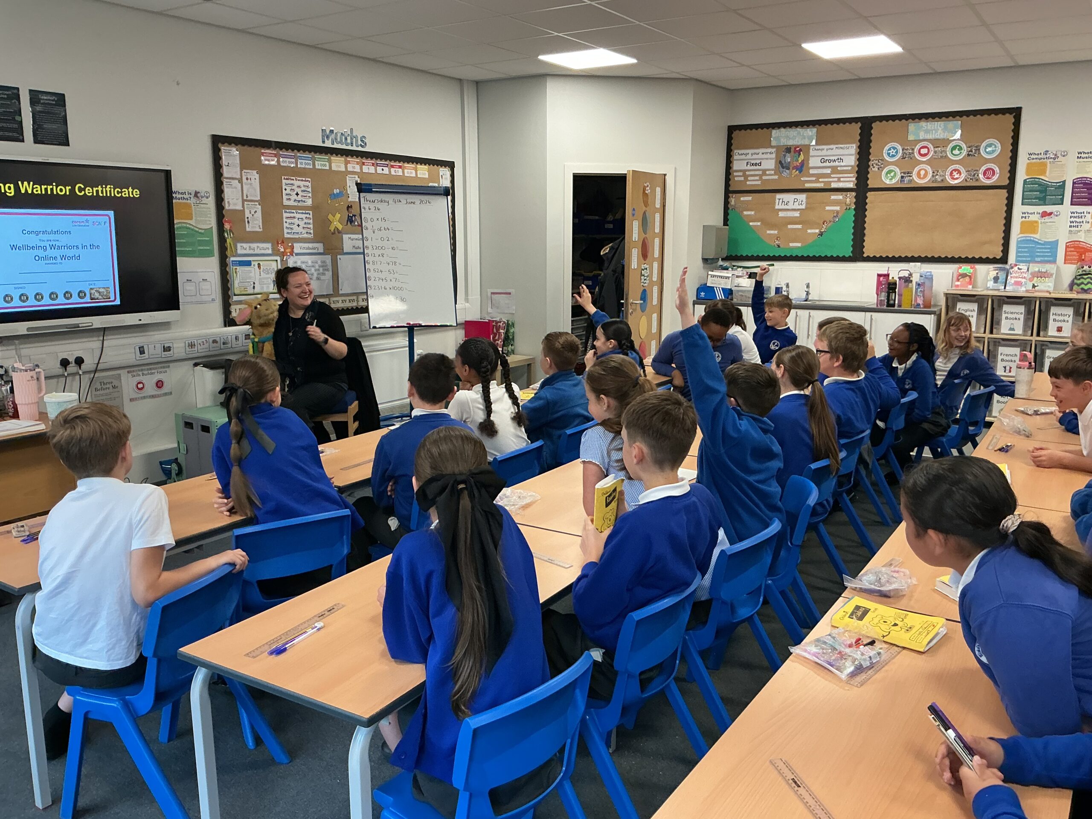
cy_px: 410
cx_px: 546
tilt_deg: -11.3
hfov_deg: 61.7
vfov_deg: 48.2
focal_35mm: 29
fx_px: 915
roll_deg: +0.5
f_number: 1.8
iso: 100
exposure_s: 1/60
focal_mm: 3
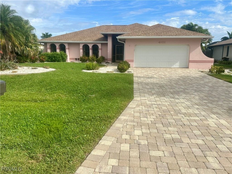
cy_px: 87
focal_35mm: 24
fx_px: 161
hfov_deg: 71.6
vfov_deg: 56.8
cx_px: 116
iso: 80
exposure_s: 1/5848
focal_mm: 6.86
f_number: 1.78
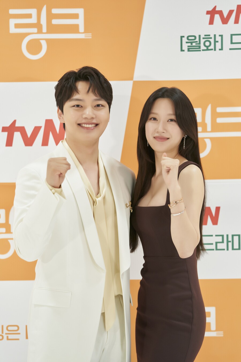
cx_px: 120
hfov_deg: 10.9
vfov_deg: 16.3
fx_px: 1265
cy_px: 181
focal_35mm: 126
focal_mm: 126
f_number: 3.2
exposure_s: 1/200
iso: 800
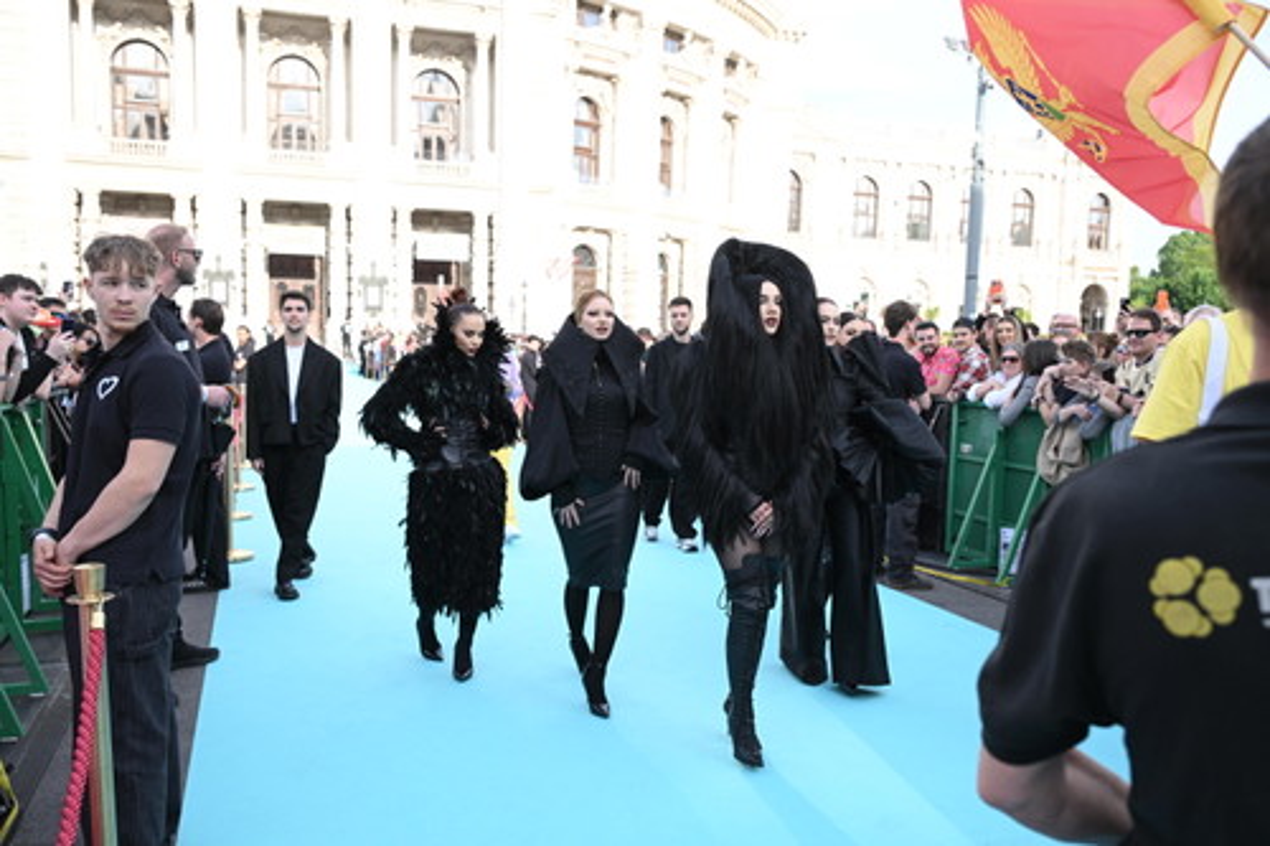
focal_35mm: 31
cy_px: 423
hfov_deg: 60.3
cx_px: 635
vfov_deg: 42.3
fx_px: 1093
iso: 400
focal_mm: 31
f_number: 4
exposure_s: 1/640
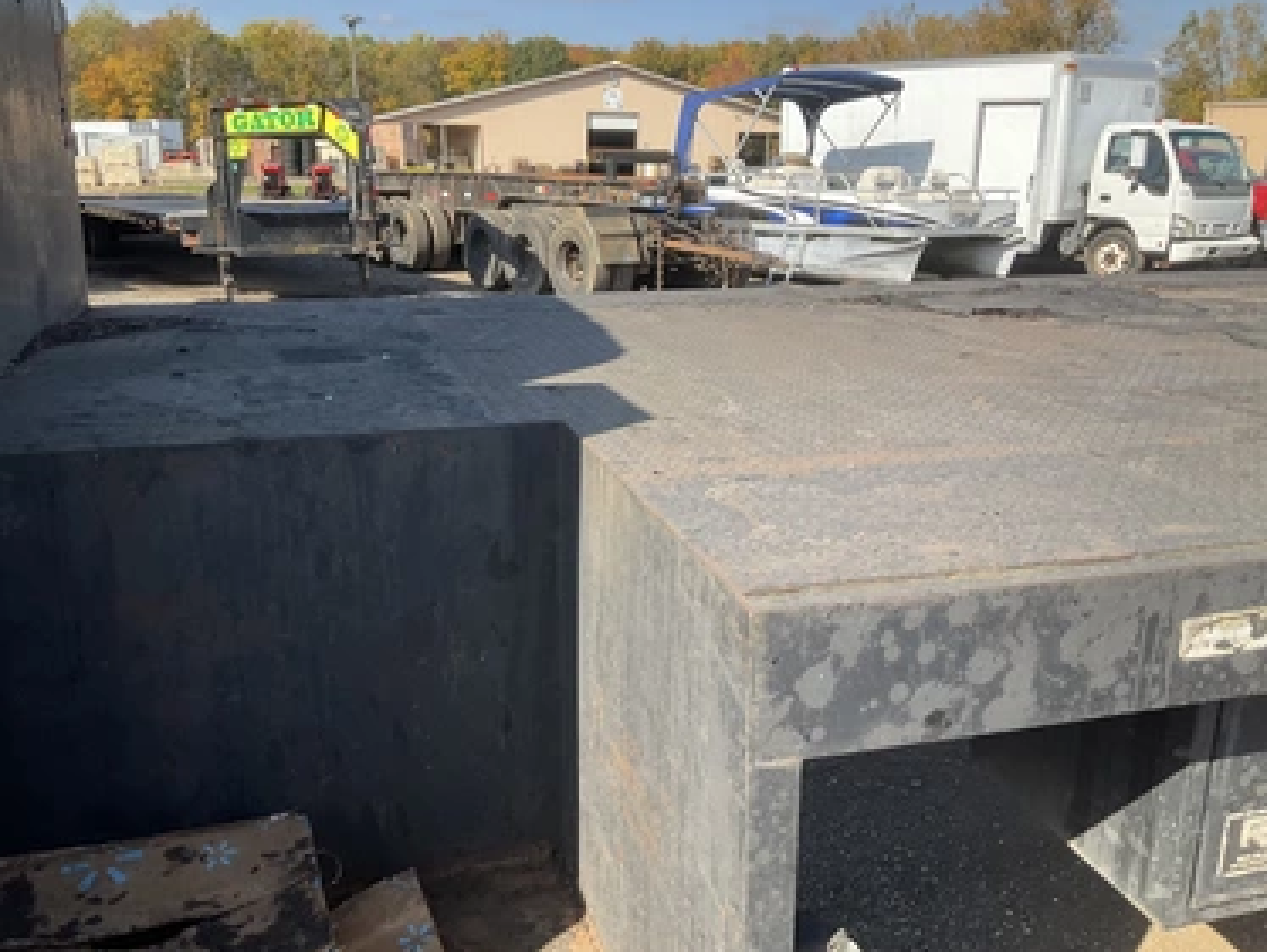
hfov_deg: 58.3
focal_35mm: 31
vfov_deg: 45.5
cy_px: 451
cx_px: 623
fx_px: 1135
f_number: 1.8
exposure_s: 1/770
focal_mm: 3
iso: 25
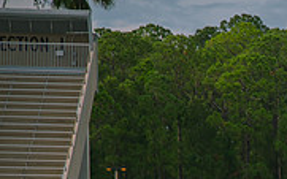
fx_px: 2674
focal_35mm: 342
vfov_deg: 3.8
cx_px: 409
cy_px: 269
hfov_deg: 6.1
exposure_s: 1/400
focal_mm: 105
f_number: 4
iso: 100
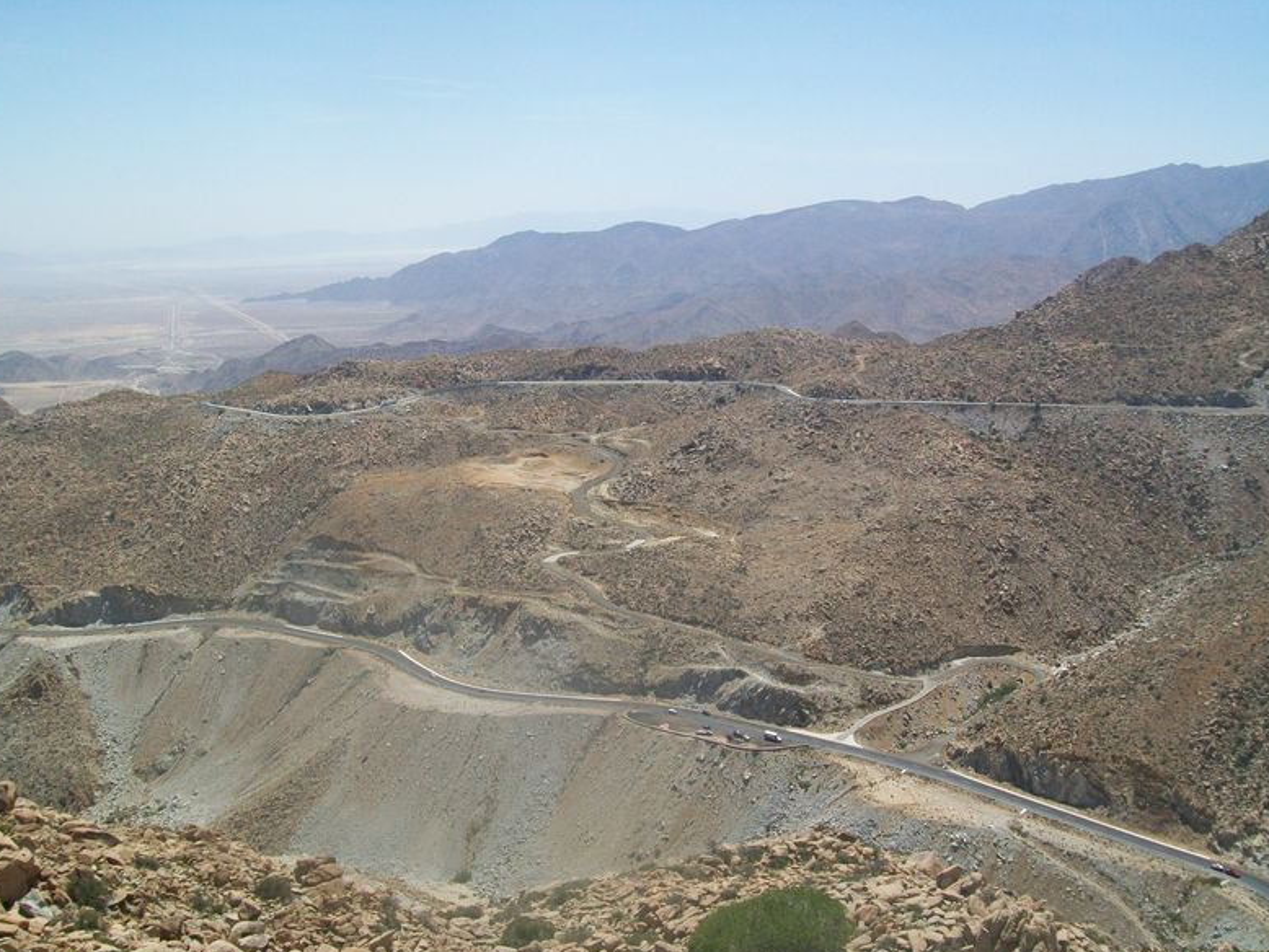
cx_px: 630
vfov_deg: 38.7
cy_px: 473
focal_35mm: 37
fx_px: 1357
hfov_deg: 50.1
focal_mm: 6
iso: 64
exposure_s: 1/500
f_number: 4.8
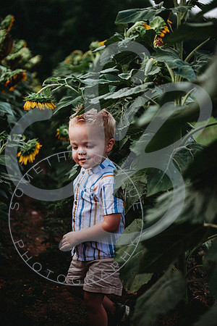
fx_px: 633
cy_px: 163
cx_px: 108
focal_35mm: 70
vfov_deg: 28.8
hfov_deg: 19.5
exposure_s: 1/250
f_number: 2.8
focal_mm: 70
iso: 100
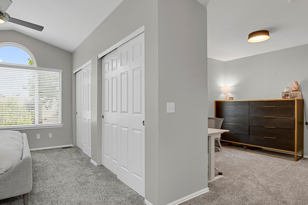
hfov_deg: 83.5
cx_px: 133
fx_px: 171
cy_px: 103
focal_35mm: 20
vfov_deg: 61.9
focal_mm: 17
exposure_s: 1.3
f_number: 8
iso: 250
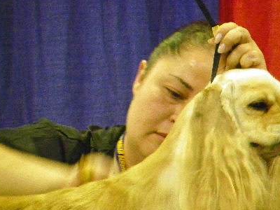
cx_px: 189
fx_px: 7563
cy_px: 145
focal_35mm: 935
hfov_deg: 2.1
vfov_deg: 1.6
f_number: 5
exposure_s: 1/30
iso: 800
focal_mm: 110.4
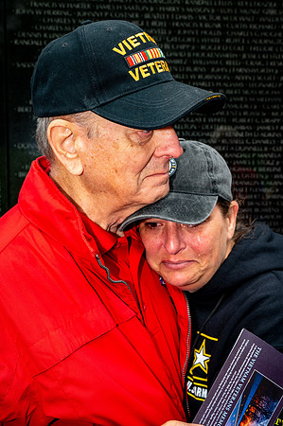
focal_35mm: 44
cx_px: 142
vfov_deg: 44.5
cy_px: 213
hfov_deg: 30.4
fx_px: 520
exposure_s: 1/640
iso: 900
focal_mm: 44
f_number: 8
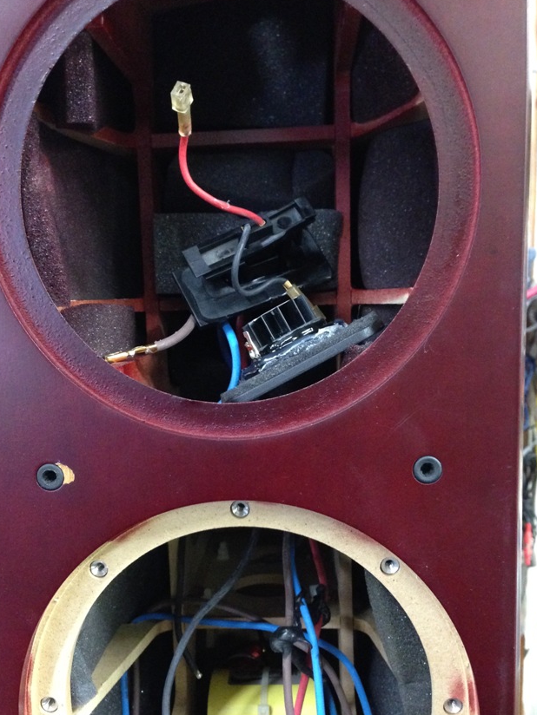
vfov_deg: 45.5
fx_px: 848
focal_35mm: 41
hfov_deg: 35.1
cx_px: 241
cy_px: 431
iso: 400
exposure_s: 1/15
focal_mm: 4.12
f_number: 2.4
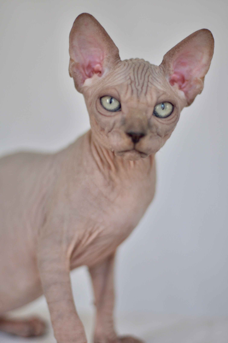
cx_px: 114
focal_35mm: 75
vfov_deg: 27.0
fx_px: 714
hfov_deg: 18.1
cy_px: 172
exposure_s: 1/640
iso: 400
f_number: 1.4
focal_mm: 50
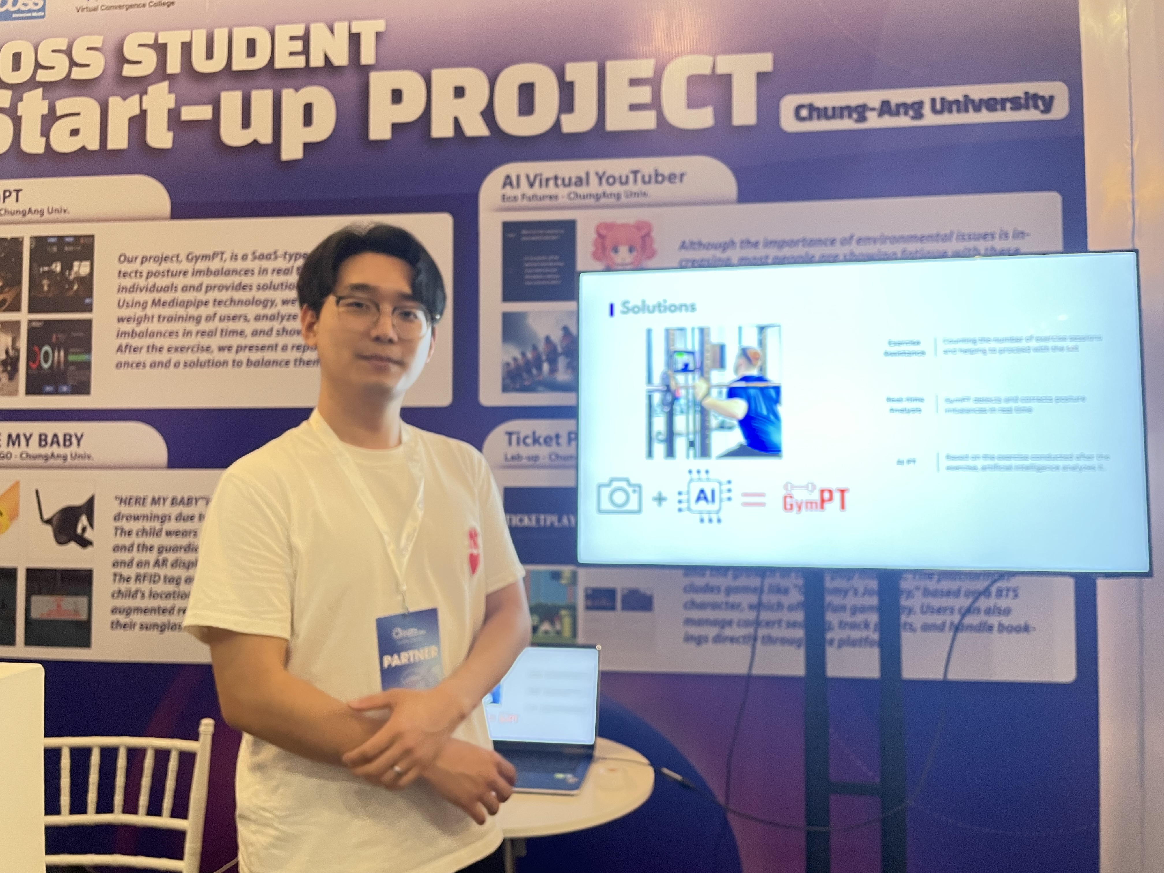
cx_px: 582
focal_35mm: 26
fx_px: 874
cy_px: 436
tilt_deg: +1.3
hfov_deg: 67.3
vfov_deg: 53.1
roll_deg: -0.6
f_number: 1.6
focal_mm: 4.2
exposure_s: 1/50
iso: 125
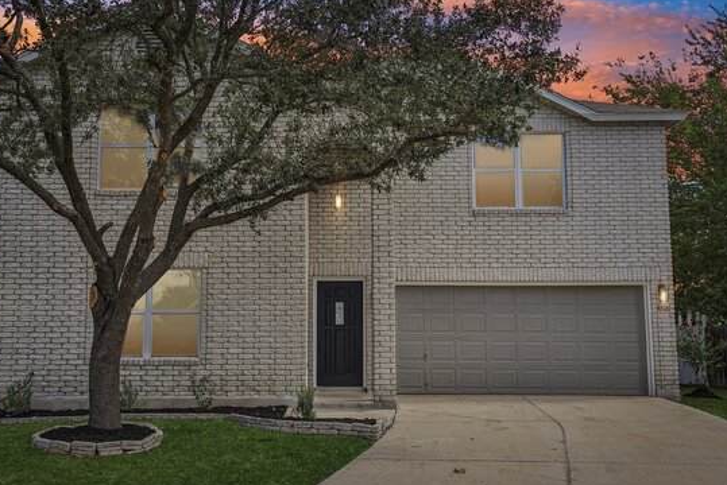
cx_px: 325
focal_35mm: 38
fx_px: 768
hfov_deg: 50.6
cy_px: 262
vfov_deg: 35.1
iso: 200
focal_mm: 32
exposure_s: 1/160
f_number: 8
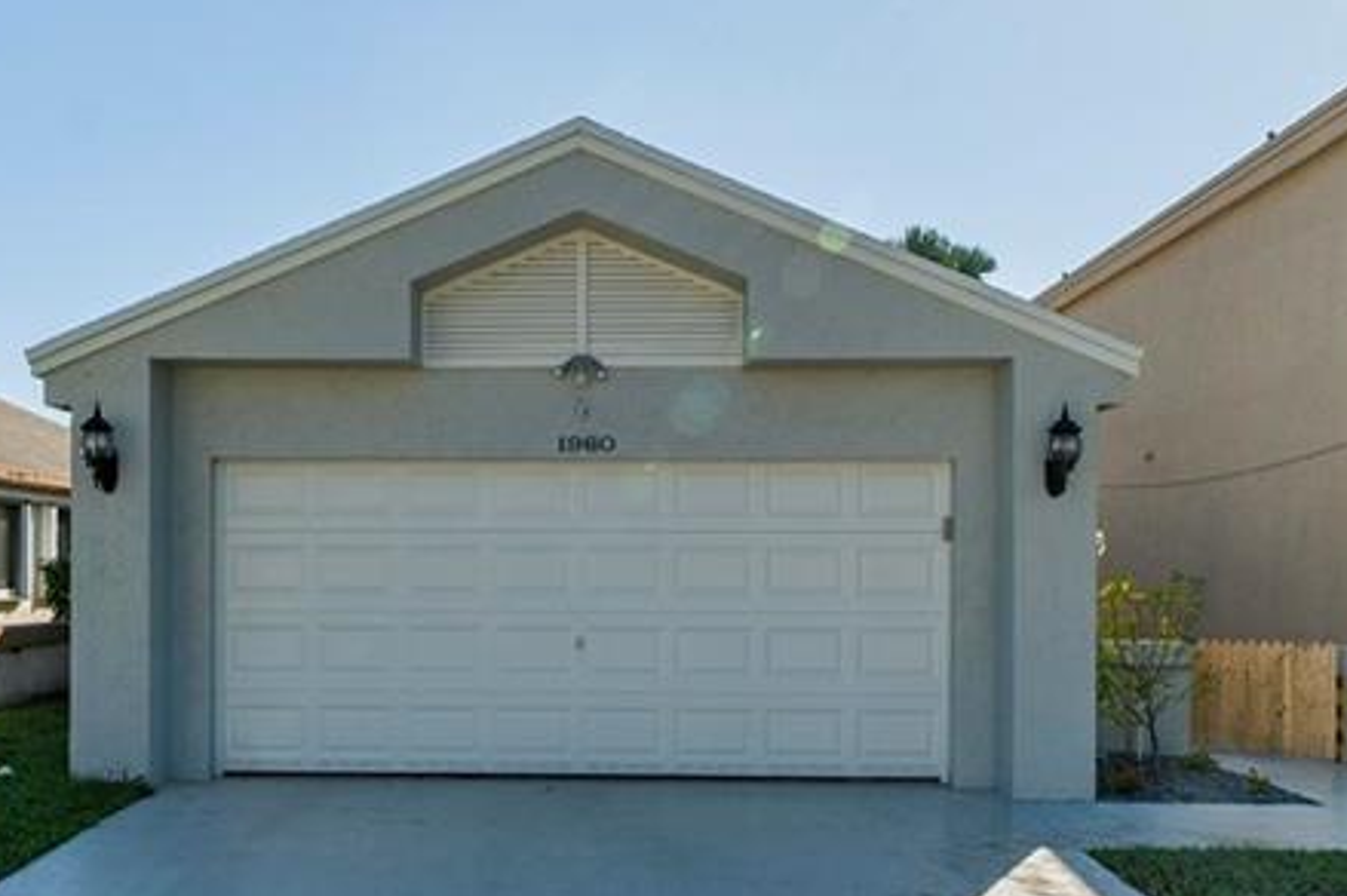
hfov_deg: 54.3
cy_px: 575
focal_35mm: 35
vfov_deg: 37.5
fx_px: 1309
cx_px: 595
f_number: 11
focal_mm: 10
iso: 100
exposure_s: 1/250
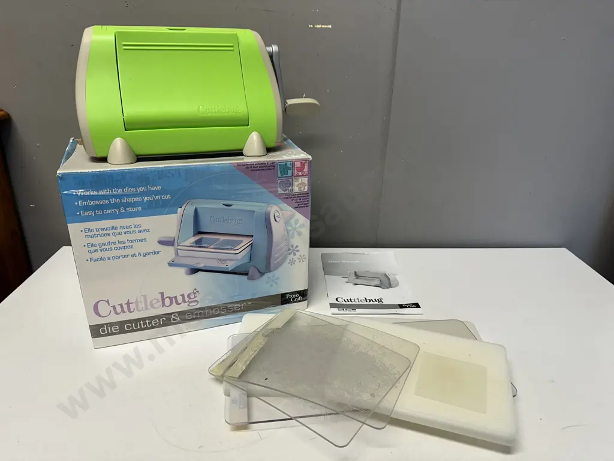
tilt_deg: -22.8
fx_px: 426
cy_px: 230
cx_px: 307
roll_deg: -1.5
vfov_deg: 56.8
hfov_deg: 71.6
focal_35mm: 24
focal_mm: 6.86
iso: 80
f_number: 1.78
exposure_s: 1/100
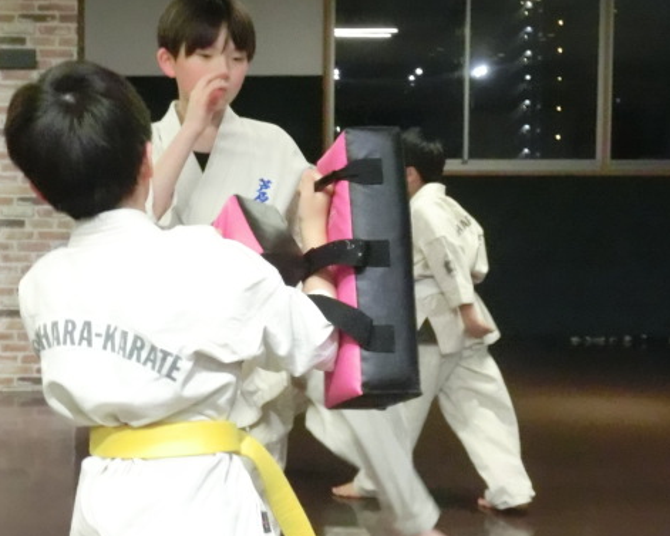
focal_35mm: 73
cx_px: 233
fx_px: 1448
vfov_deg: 21.0
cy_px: 283
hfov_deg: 25.9
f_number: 4.9
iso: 3200
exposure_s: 1/125
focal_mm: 9.8
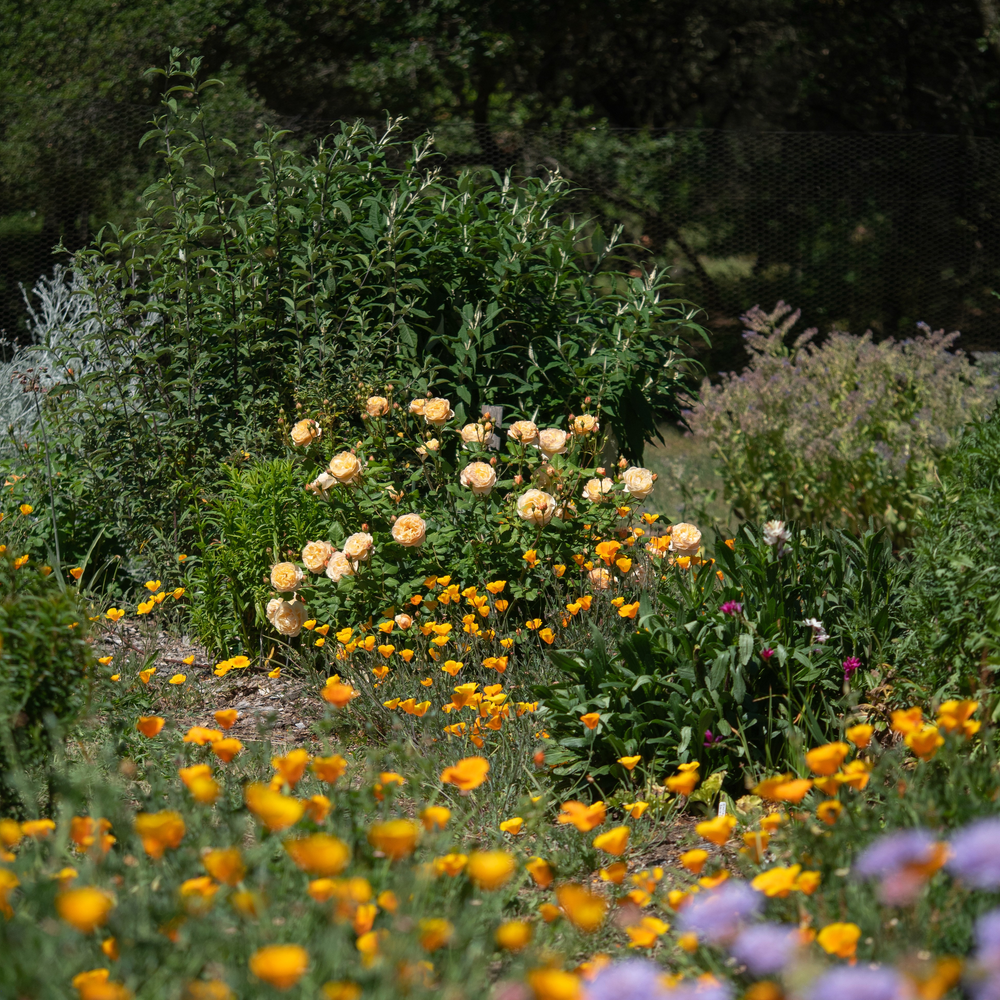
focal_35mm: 142
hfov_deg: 12.3
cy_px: 589
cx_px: 501
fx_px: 4641
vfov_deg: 12.3
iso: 200
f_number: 2.8
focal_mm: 60
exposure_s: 1/5000
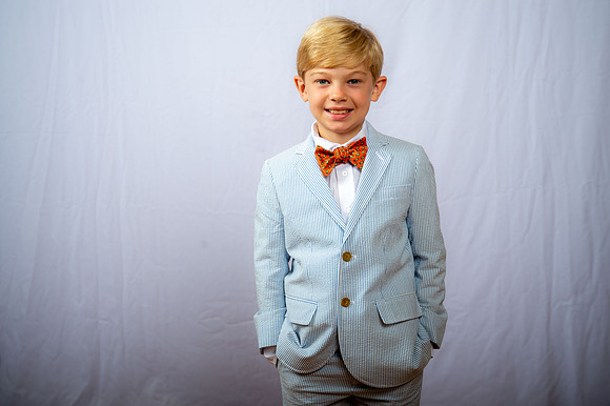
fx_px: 982
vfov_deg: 23.4
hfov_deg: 34.5
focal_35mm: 58
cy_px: 203
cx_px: 305
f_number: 6.3
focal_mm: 58
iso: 250
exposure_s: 1/200
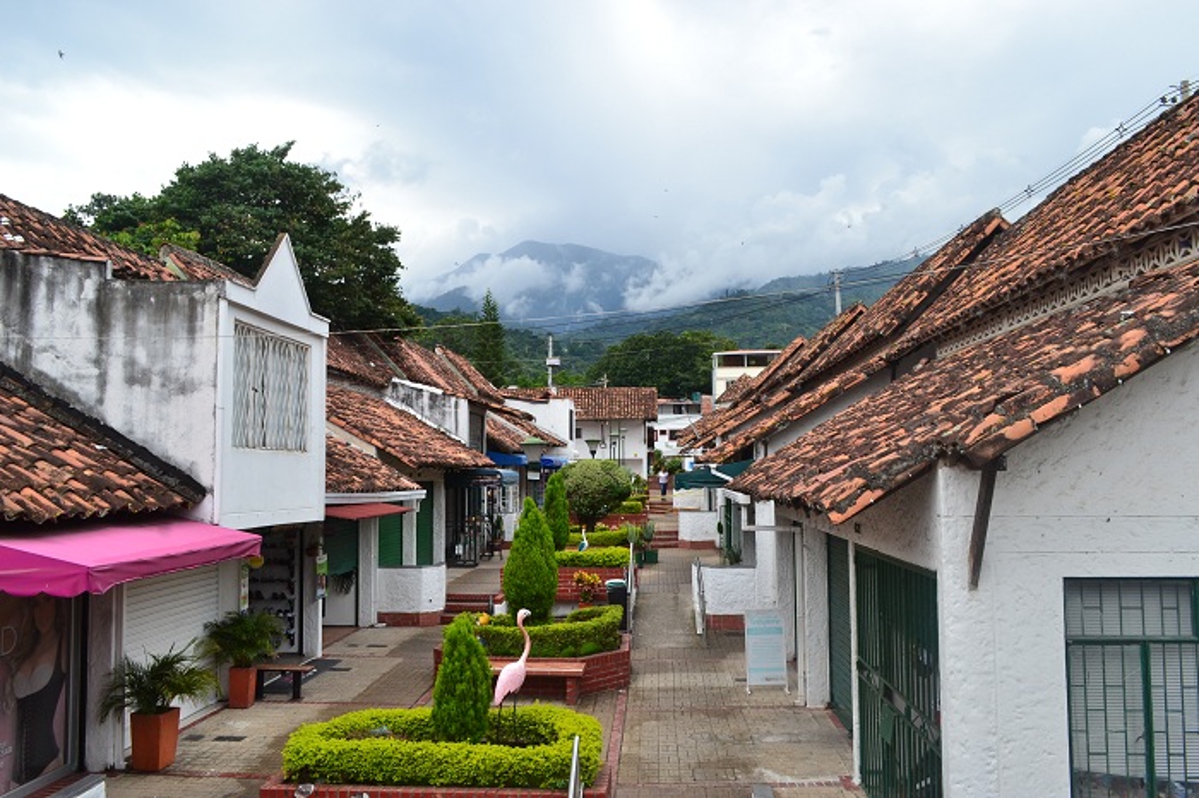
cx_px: 600
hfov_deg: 67.4
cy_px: 399
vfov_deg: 47.9
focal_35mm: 27
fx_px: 899
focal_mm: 18
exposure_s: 1/320
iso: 400
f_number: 11
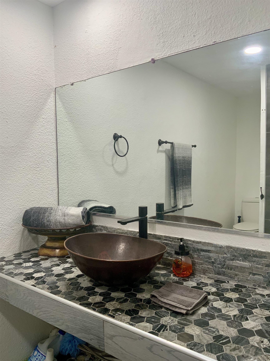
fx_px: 302
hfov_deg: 48.2
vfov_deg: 61.7
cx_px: 135
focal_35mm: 29
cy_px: 180
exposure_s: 1/60
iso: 32
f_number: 1.8
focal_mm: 3
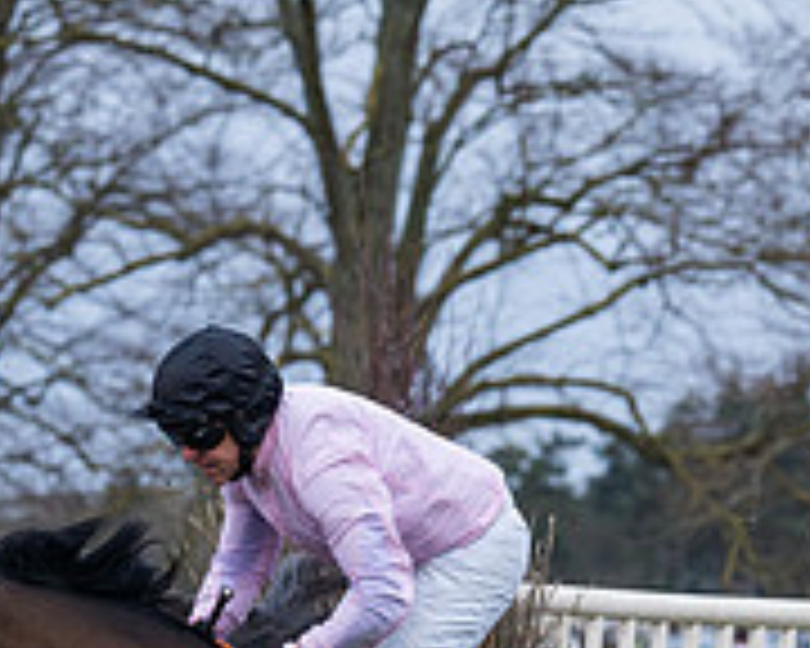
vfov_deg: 3.2
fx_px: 11411
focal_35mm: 476
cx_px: 844
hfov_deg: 4.1
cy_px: 720
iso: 400
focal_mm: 135
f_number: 4.5
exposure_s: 1/1600
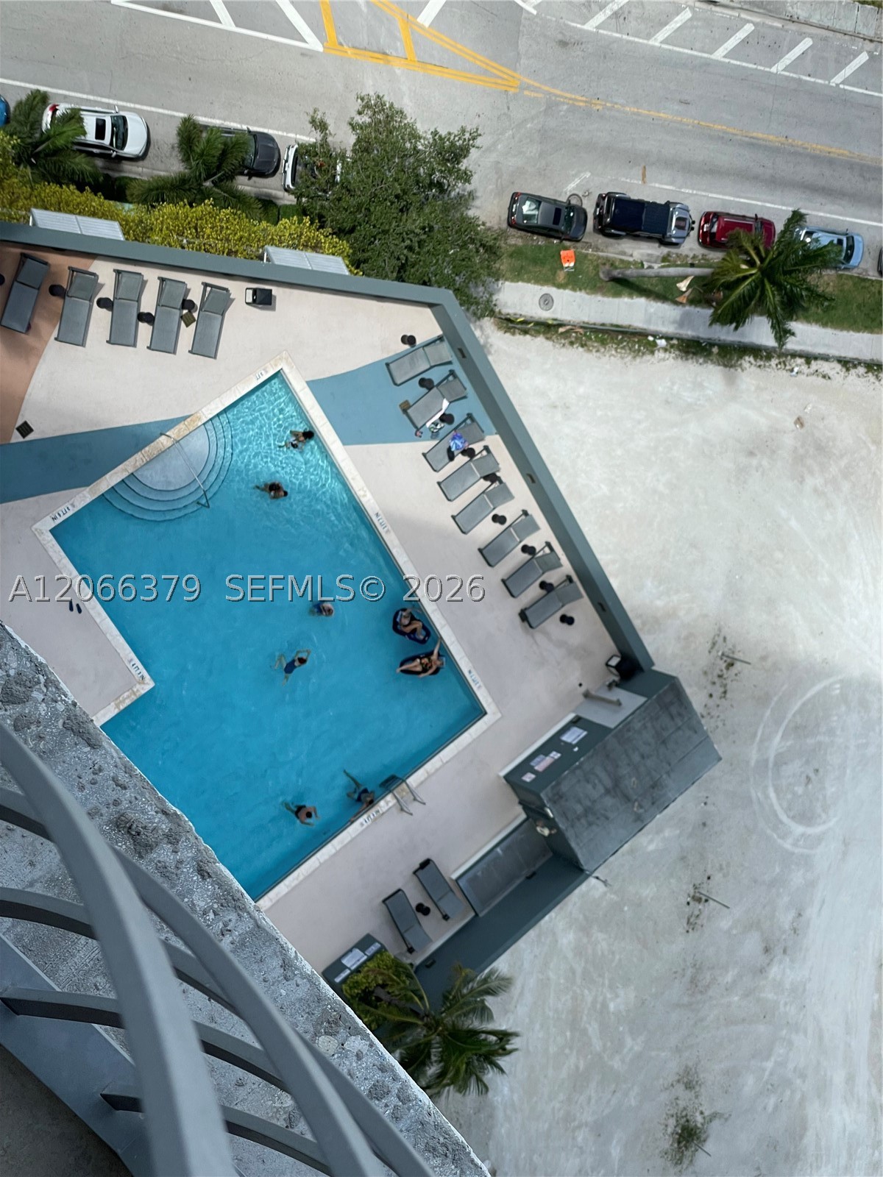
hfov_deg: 28.0
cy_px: 588
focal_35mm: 52
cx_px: 442
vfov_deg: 36.8
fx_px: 1769
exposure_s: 1/1370
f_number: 2
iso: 25
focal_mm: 6
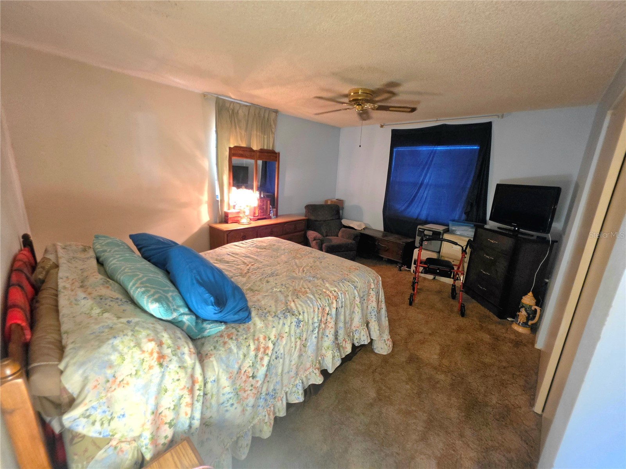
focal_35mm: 13
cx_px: 313
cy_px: 234
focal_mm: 2.2
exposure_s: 1/60.2
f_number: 1.9
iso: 800
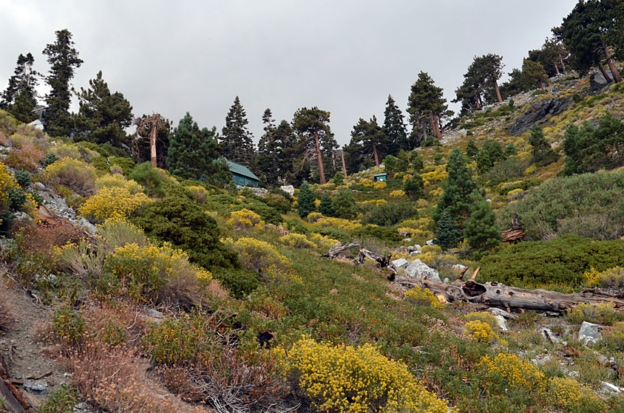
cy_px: 203
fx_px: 554
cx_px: 350
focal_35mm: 32
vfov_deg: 40.9
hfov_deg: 58.6
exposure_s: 1/160
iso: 100
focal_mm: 18
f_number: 5
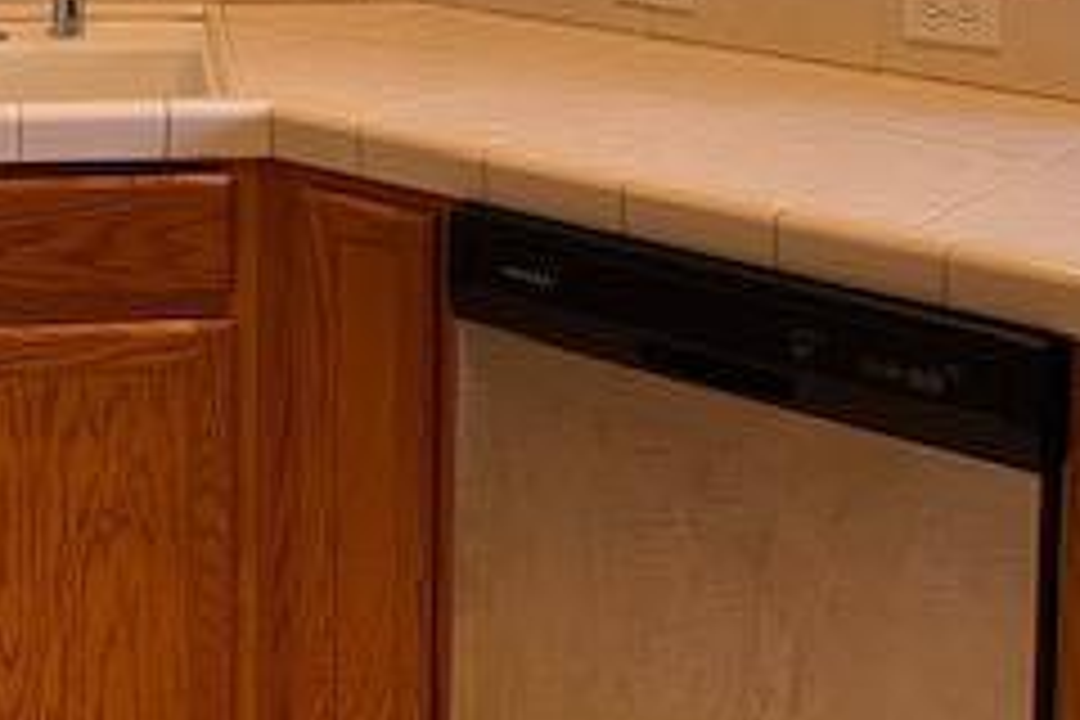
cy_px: -212
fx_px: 2160
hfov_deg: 27.7
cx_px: 274
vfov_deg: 17.7
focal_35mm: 72
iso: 160
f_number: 1.8
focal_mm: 4.25
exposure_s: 1/60
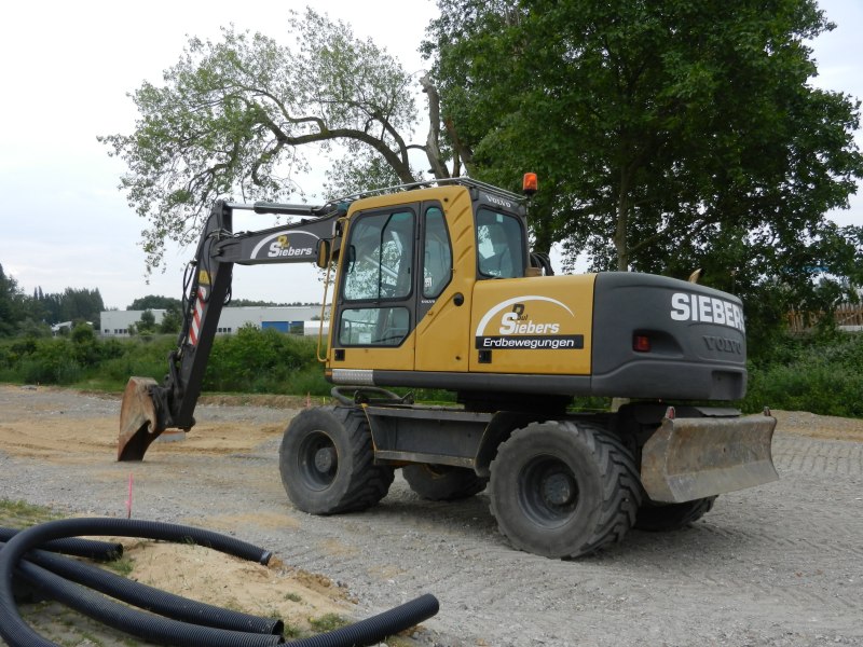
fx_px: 823
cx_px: 432
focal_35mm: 33
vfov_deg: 42.9
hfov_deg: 55.4
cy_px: 324
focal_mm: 5.9
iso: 160
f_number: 3.8
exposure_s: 1/200
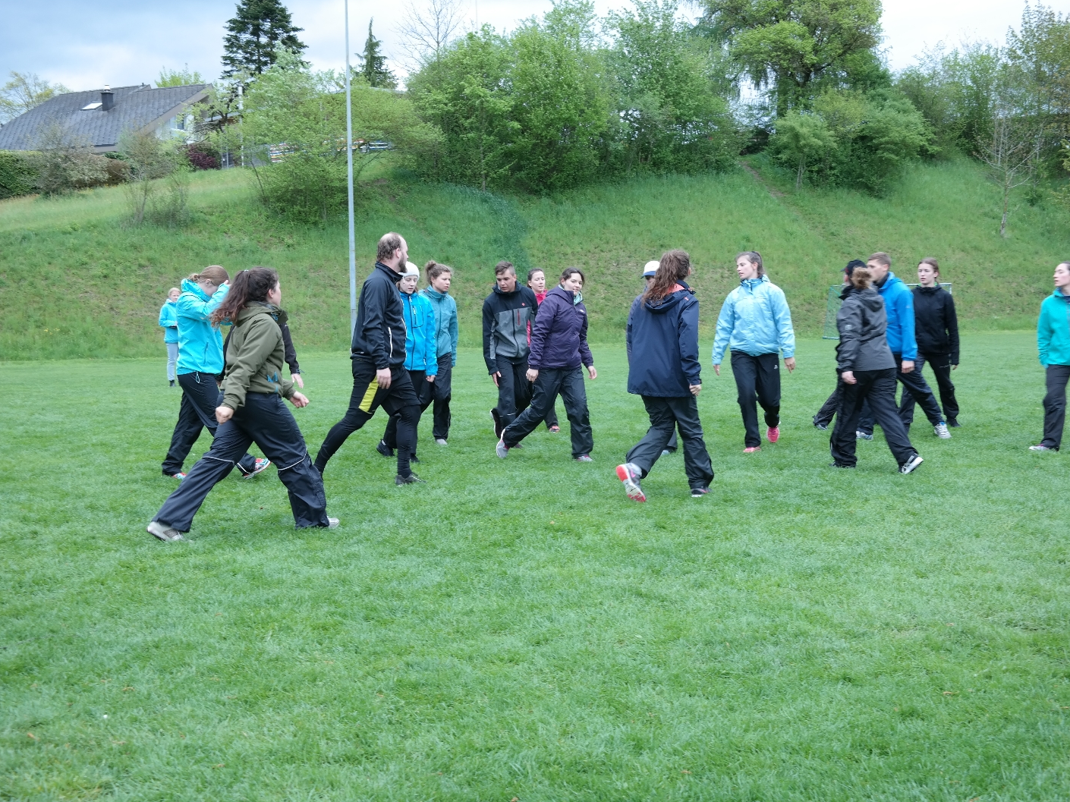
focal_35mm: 48
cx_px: 569
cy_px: 404
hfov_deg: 39.6
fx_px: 1483
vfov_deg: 30.3
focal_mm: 29
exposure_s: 1/100
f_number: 6.3
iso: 200
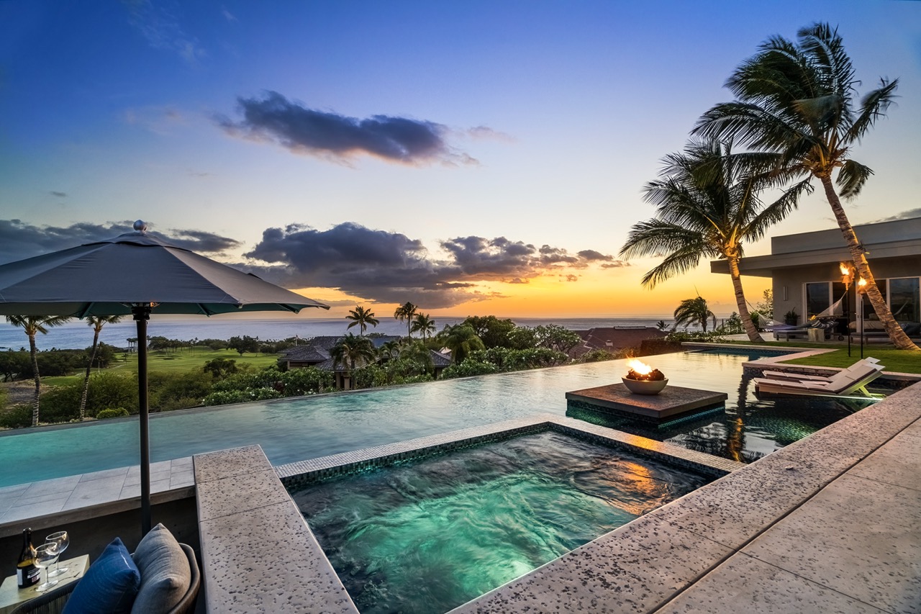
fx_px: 409
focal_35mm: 16
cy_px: 307
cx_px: 460
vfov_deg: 73.7
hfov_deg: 96.7
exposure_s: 1/6
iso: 320
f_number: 8
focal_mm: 16
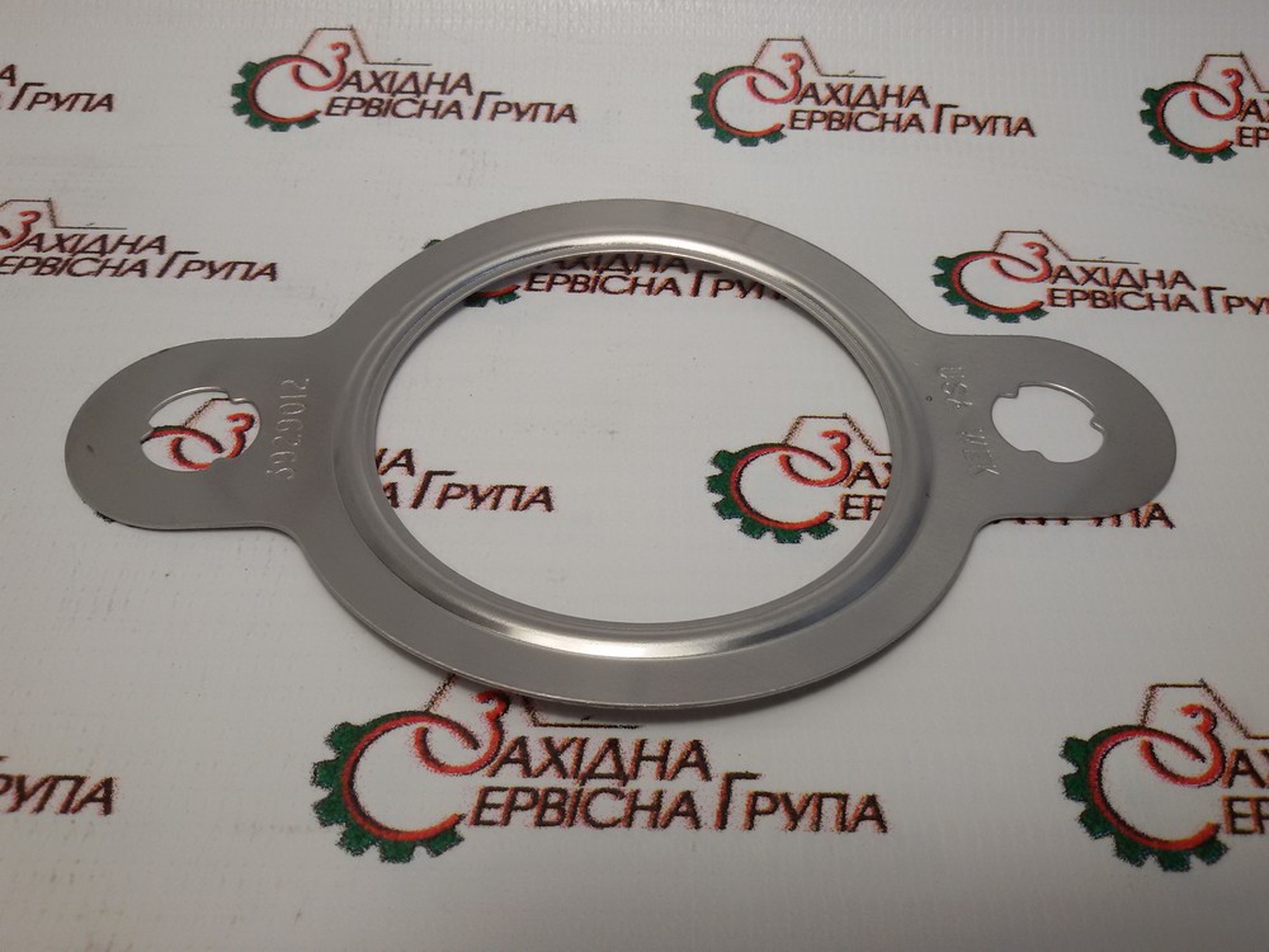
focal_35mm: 31
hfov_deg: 58.4
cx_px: 634
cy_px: 476
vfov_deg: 45.4
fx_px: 1136
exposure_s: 1/100
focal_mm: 2.93
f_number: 2.4
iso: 50
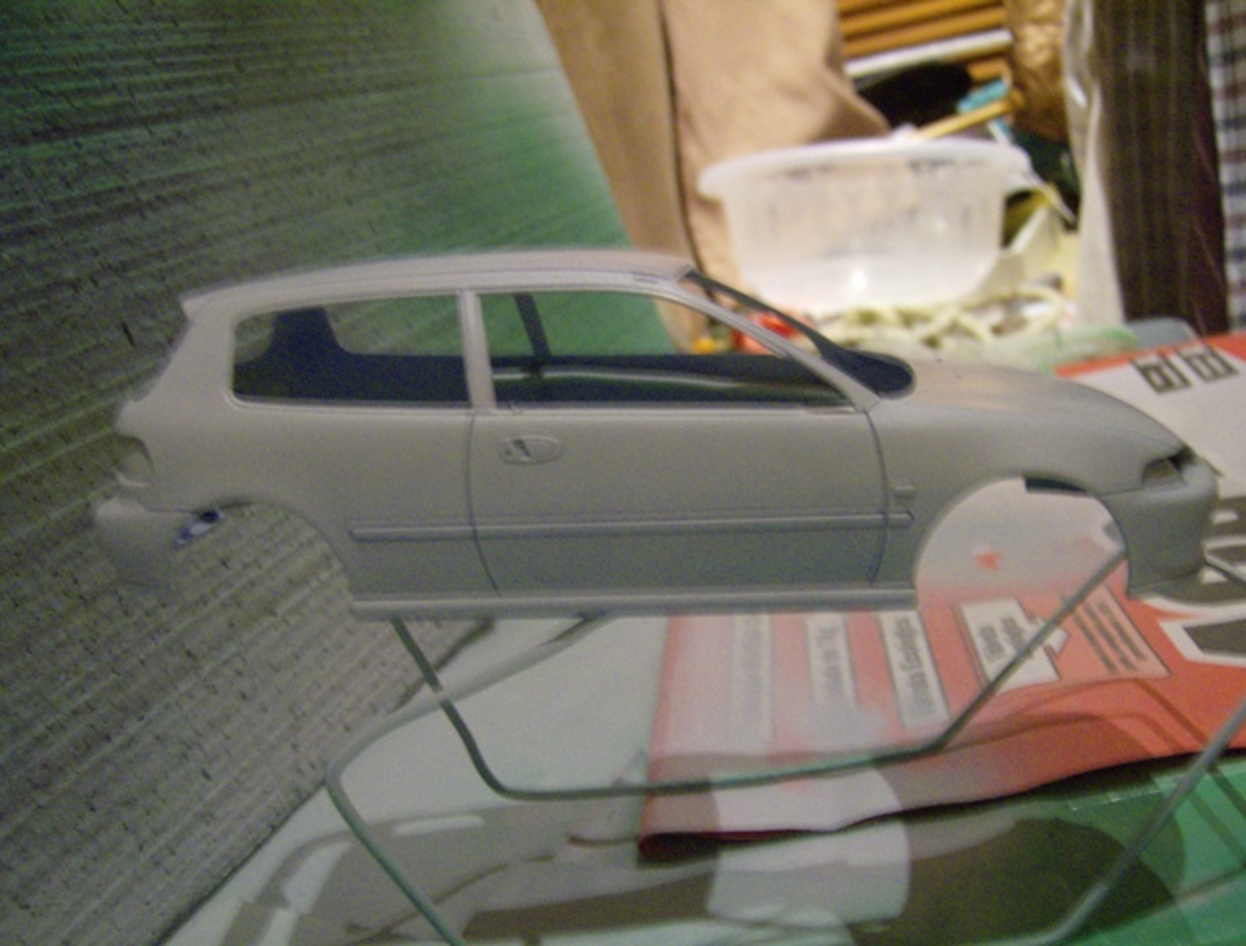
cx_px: 623
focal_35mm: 36
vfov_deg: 40.0
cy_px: 473
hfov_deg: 51.2
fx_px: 1302
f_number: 2.8
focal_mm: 6
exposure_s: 1/4.55
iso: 200
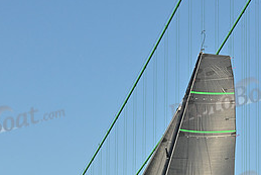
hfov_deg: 11.5
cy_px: 259
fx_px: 1298
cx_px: 117
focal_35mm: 179
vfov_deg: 7.6
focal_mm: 80
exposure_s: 1/1000
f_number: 13
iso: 800
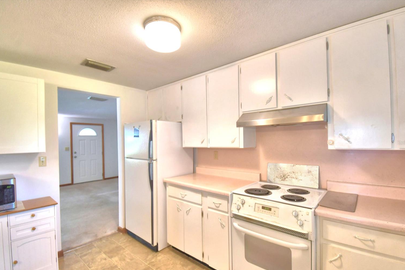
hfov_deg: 96.7
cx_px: 205
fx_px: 180
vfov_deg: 73.7
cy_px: 143
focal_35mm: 16
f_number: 4.5
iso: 450
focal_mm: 10
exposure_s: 1/30
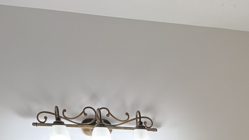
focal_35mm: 85
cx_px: 260
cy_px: 283
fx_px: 561
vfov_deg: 12.5
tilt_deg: -7.6
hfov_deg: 23.7
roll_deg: +0.9
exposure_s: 1/120
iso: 125
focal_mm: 6.76
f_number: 1.78
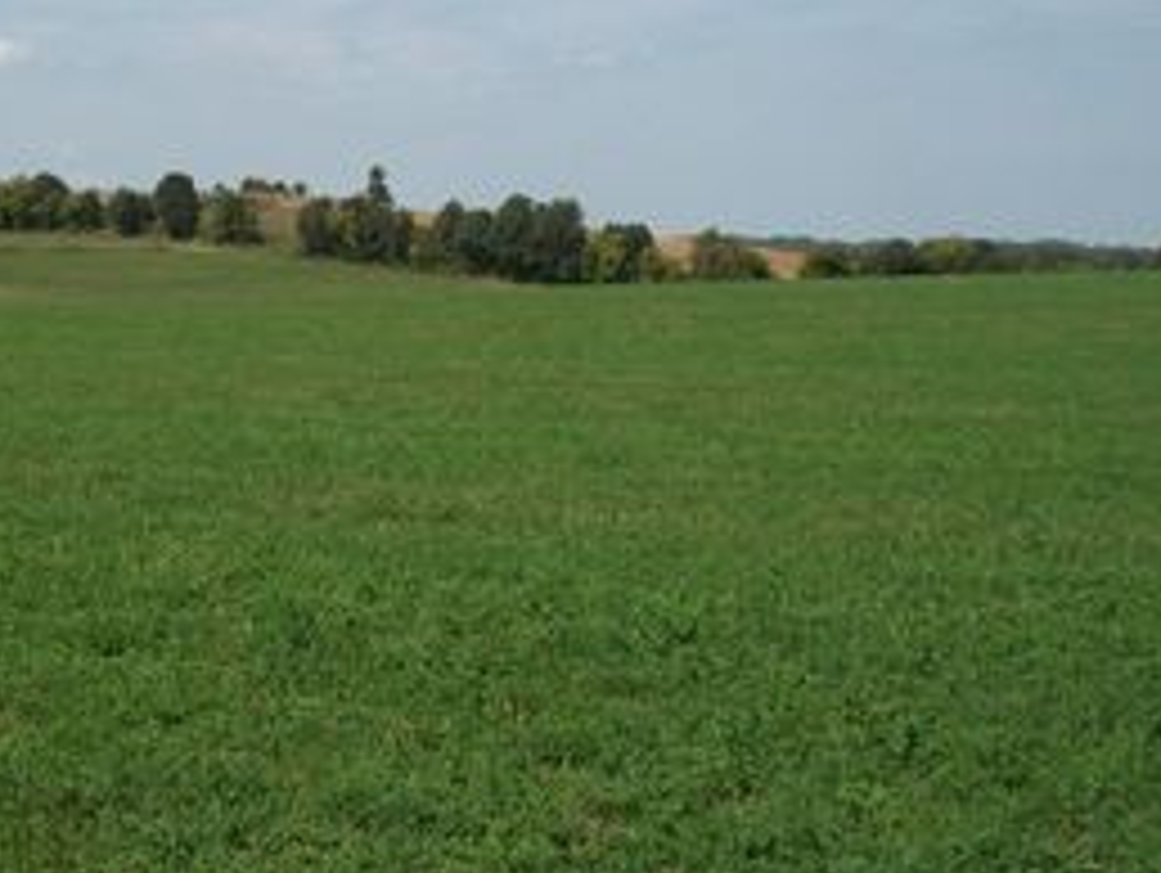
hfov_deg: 30.1
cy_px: 263
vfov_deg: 23.5
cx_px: 166
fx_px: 2081
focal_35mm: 62
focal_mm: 5.7
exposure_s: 1/500
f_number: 5.5
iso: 80
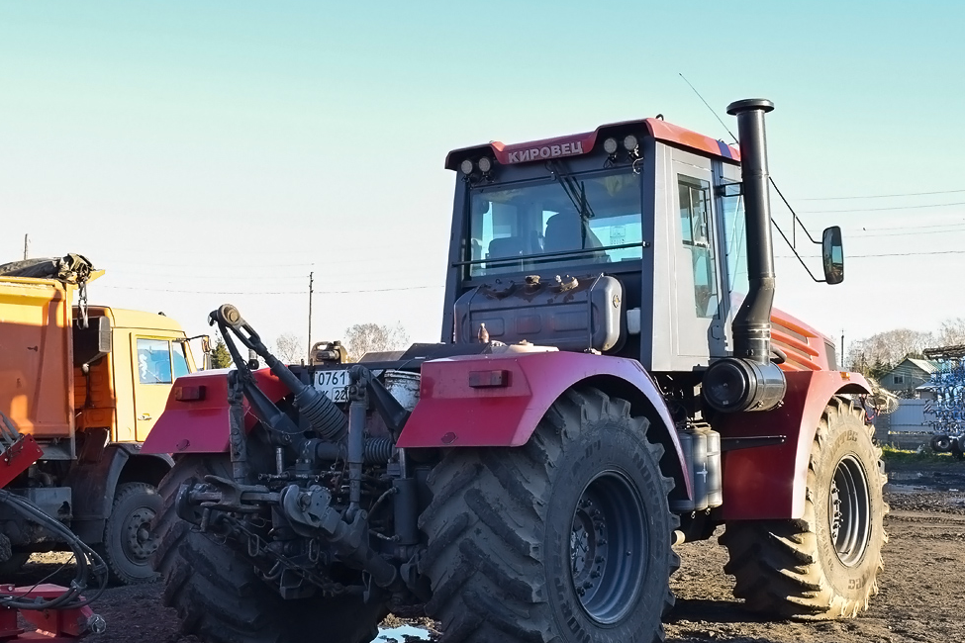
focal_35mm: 48
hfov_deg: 41.1
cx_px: 522
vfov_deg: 28.1
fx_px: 1287
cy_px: 352
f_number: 7.1
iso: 400
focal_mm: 26
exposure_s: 1/200
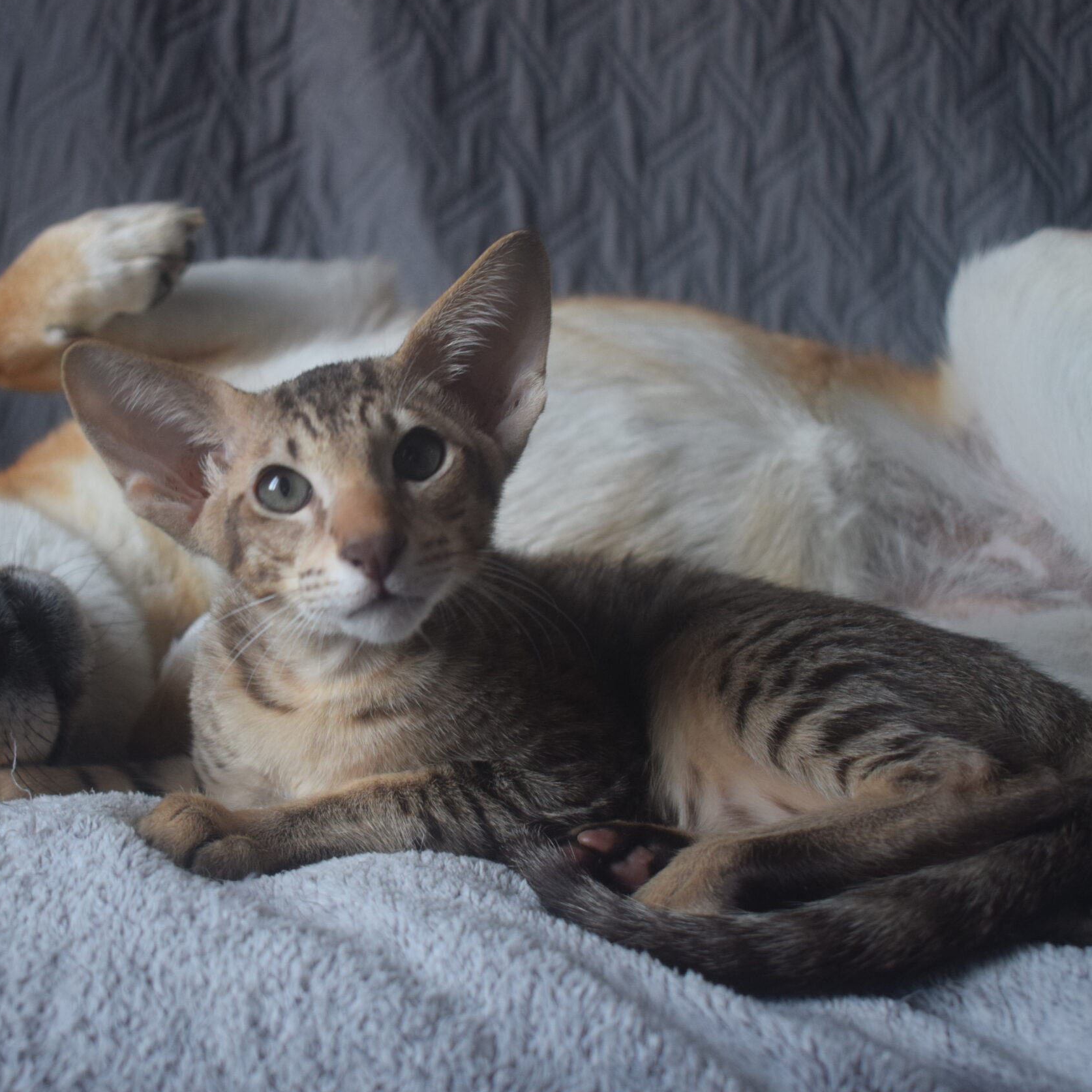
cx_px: 373
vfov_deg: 32.4
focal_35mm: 53
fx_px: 1879
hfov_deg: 32.2
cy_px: 548
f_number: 4
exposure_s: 1/60
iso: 900
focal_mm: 27
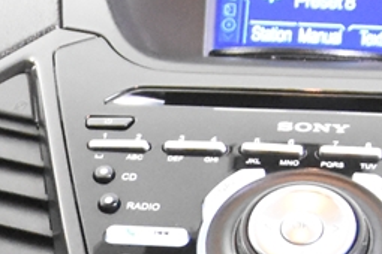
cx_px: -383
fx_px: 2875
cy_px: 572
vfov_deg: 5.0
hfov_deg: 7.3
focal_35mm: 271
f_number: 3
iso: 5000
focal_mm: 24
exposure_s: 1/40
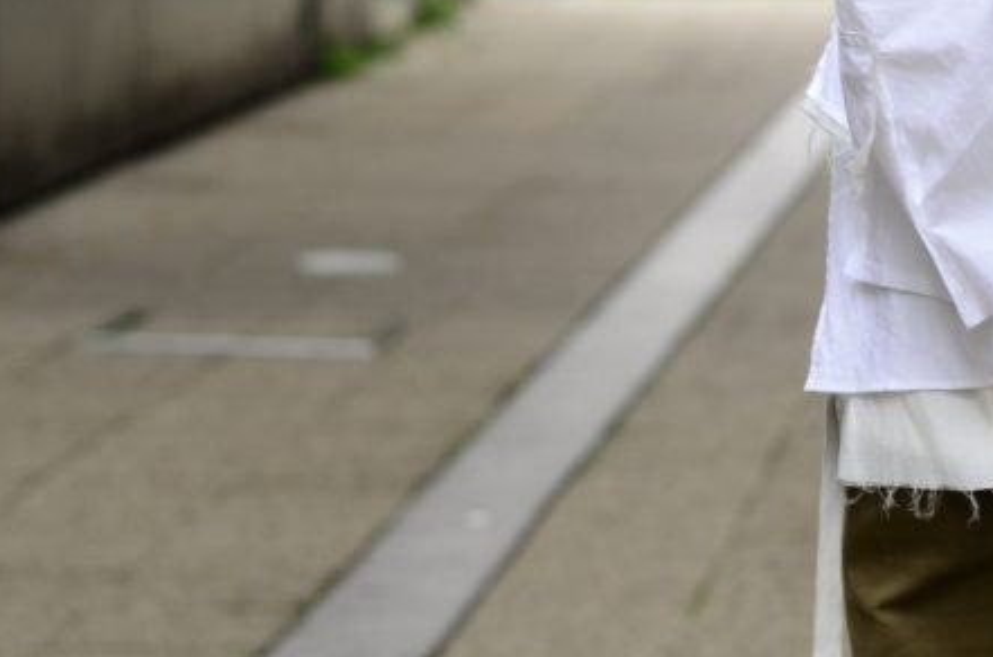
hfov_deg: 11.8
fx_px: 4789
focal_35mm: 174
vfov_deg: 7.8
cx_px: 804
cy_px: -2
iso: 400
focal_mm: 50
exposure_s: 1/250
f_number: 3.2
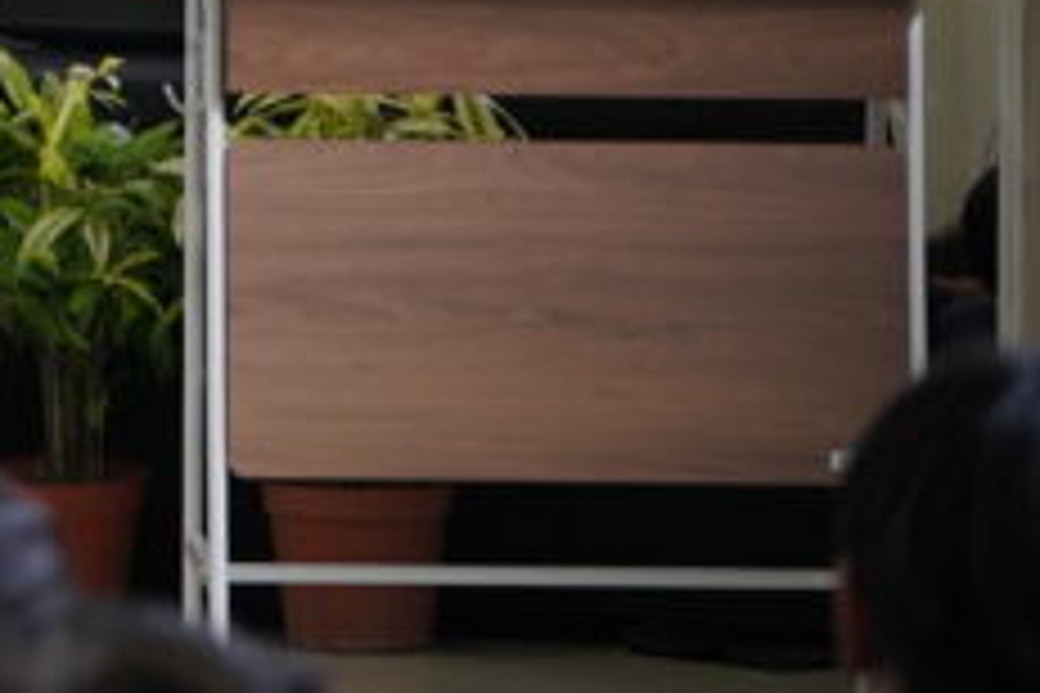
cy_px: -830
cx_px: -1243
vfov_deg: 2.6
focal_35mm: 524
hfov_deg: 3.9
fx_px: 15137
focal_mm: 118
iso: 1250
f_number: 2.8
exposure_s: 1/125
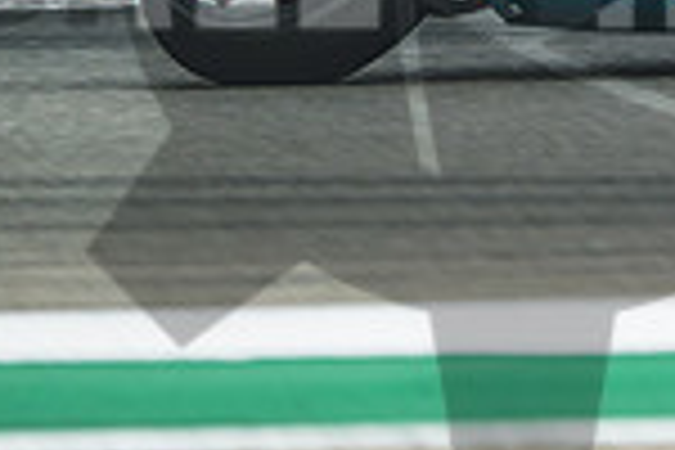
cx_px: 522
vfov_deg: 1.2
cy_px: -88
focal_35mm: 1158
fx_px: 21711
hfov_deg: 1.8
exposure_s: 1/1600
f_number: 2
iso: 320
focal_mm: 200
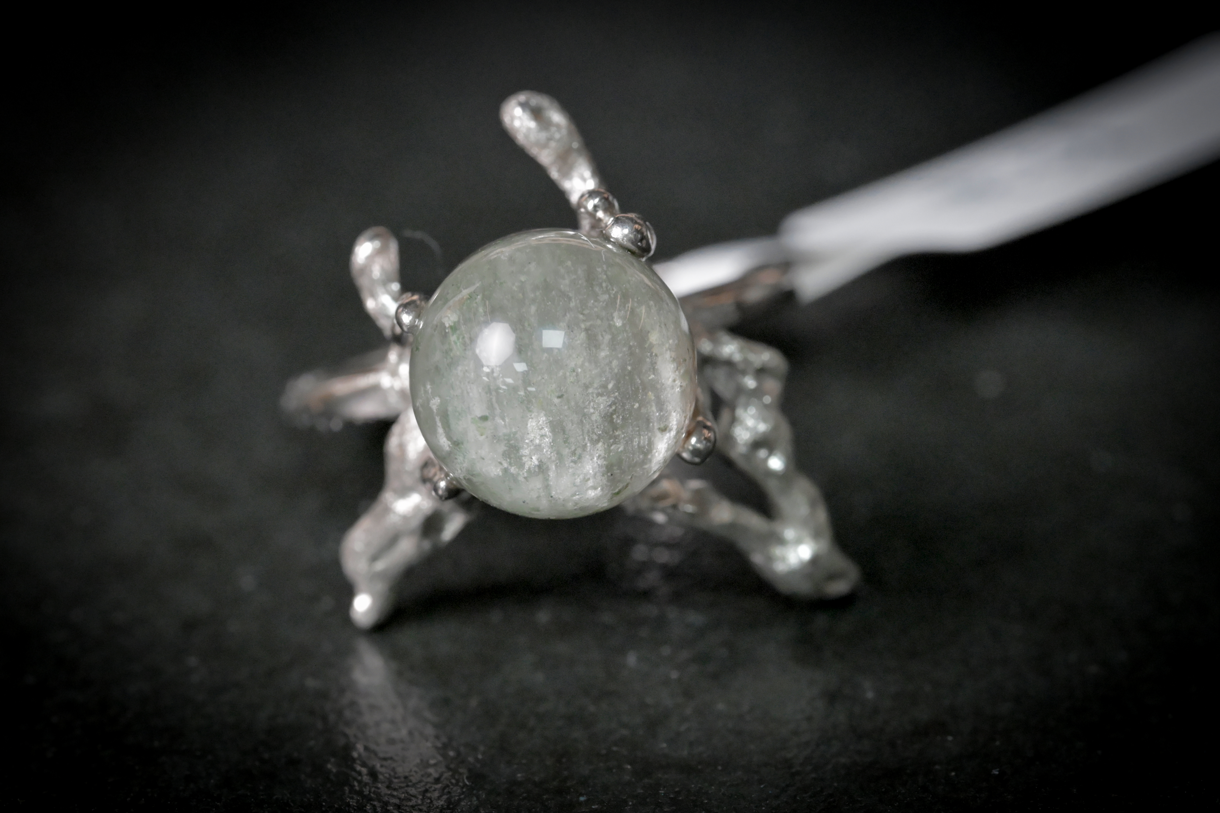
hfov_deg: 19.5
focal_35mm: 105
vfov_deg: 13.0
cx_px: 610
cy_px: 406
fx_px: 3558
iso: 9000
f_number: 16
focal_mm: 105
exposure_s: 1/125
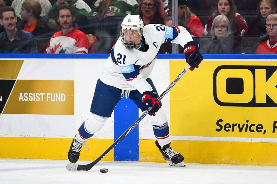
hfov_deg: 9.0
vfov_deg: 6.0
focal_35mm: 230
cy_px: 92
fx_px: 1770
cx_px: 138
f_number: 5.6
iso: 4000
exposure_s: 1/1000
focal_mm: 230
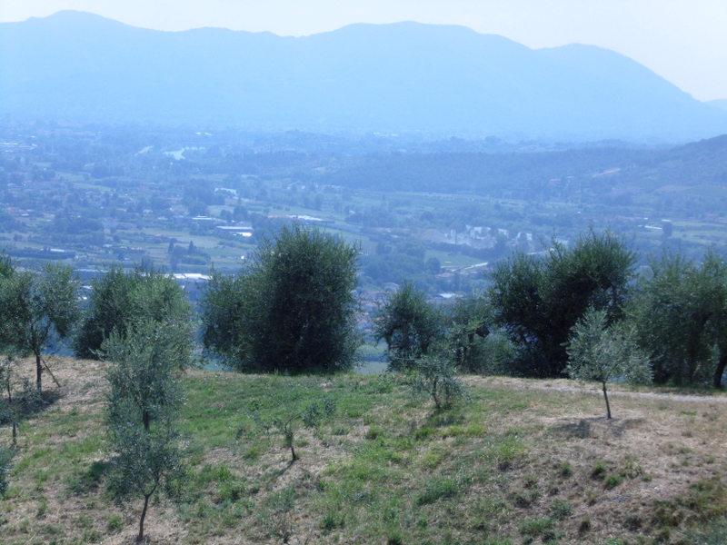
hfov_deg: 15.2
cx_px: 364
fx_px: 2730
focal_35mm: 130
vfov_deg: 11.4
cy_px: 272
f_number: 5
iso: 100
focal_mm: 23.8
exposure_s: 1/1000
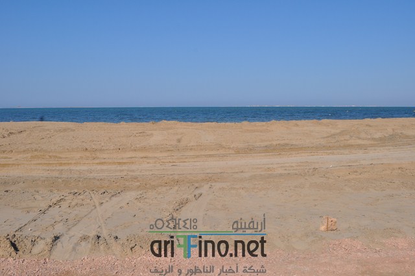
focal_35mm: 39
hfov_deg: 49.6
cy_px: 138
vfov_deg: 34.1
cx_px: 208
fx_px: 449
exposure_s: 1/500
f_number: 11
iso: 200
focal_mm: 26
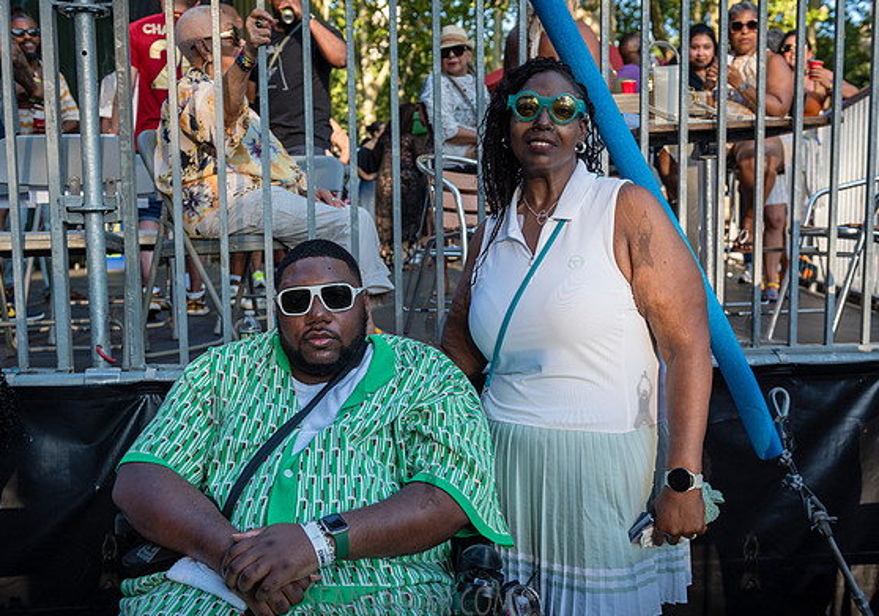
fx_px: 918
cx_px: 459
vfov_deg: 37.1
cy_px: 323
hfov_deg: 51.2
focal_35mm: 37
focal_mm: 32
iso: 400
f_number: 3.5
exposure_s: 1/640
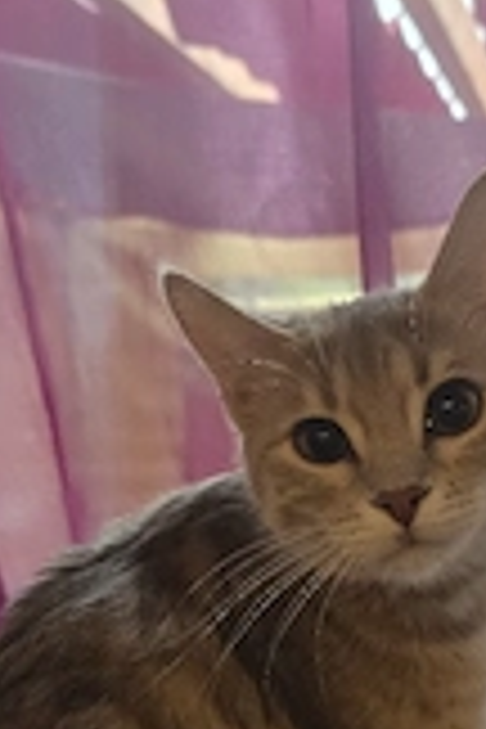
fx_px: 1195
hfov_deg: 22.7
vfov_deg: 32.8
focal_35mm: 59
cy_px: 598
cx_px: 382
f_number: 1.7
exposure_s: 1/101
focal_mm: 6.3
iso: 500
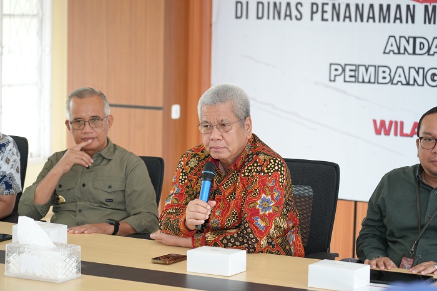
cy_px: 146
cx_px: 218
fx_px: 1274
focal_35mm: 105
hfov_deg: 19.5
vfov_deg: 13.0
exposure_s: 1/160
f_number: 4
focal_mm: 105
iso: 1600
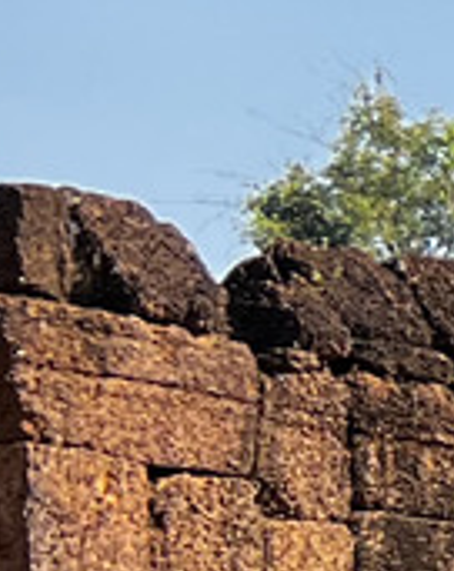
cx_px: 2350
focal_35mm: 238
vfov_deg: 7.9
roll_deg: +1.7
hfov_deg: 5.1
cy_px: 958
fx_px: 4012
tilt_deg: +4.2
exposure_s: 1/1972
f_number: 1.5
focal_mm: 5.7
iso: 50
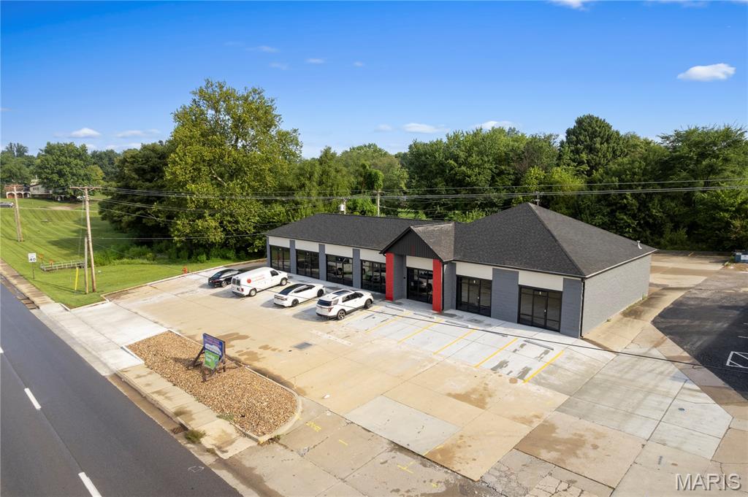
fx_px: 457
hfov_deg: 78.6
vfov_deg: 57.1
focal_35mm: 22
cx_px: 374
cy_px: 248
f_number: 2.8
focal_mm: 8.38
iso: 100
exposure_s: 1/200
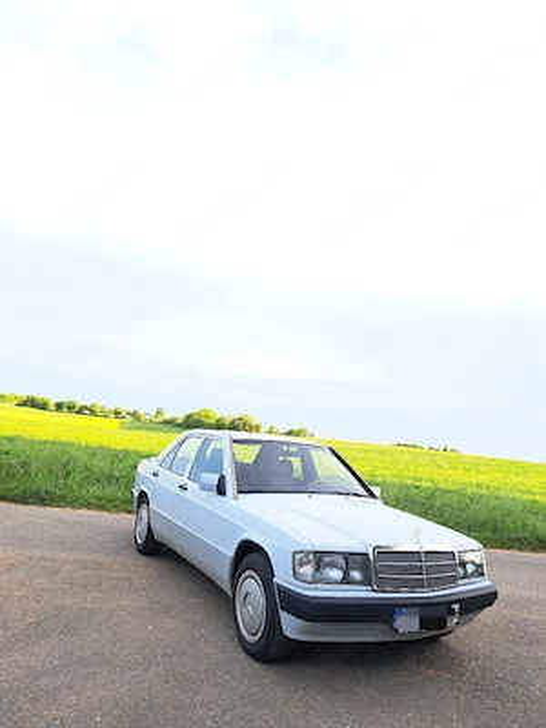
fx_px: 505
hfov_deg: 56.8
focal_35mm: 24
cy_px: 364
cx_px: 273
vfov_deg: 71.6
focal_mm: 5.23
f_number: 1.8
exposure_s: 1/109
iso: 50
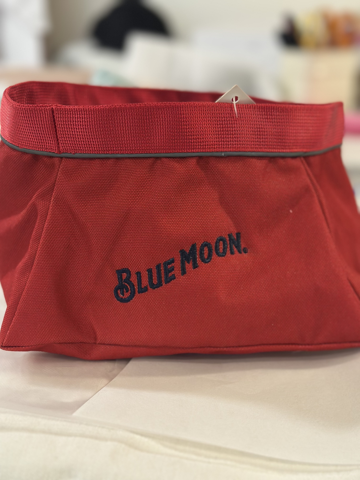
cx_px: 180
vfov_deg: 39.7
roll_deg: +0.1
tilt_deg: -17.1
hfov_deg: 30.3
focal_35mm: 48
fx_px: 666
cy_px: 240
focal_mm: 6.86
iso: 250
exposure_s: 1/60
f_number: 1.78
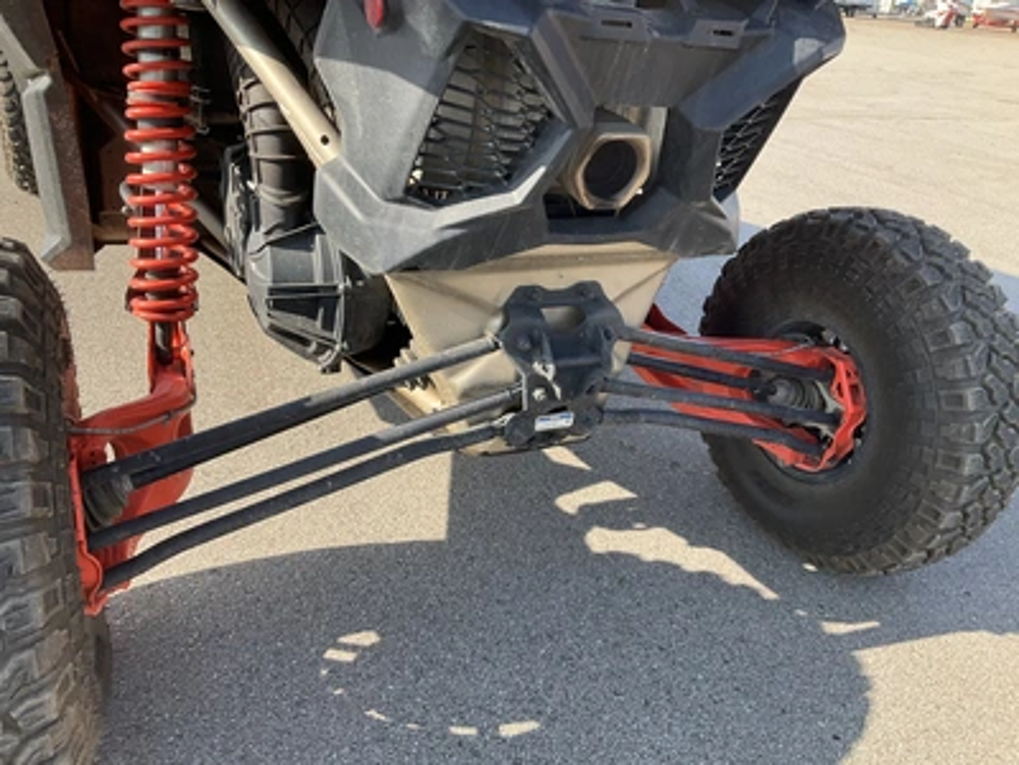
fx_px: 854
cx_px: 510
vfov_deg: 48.2
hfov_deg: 61.7
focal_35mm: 29
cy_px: 382
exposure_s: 1/389
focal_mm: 3
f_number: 1.8
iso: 25
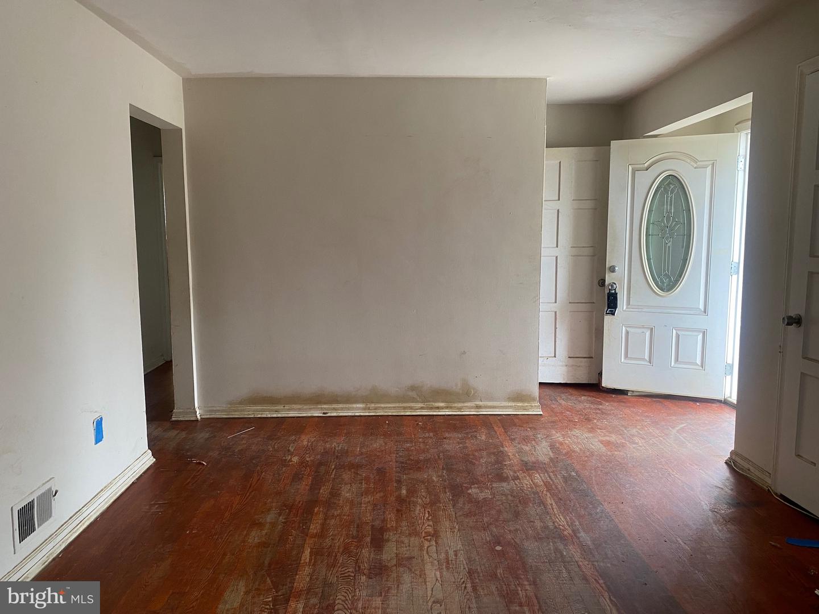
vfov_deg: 53.1
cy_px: 307
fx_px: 615
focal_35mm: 26
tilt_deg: -7.5
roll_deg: +0.3
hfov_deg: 67.3
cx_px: 410
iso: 125
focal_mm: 4.25
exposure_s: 1/68
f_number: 1.8
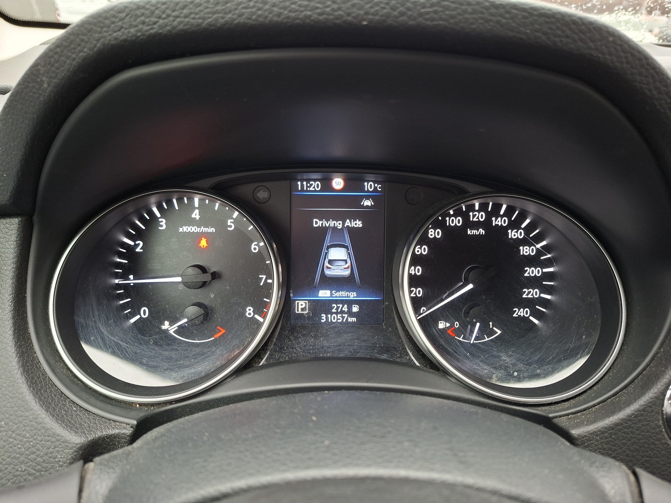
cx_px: 336
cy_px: 252
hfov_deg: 73.9
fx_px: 446
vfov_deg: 58.9
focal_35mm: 23
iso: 320
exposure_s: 1/33
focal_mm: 5.54
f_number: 1.8
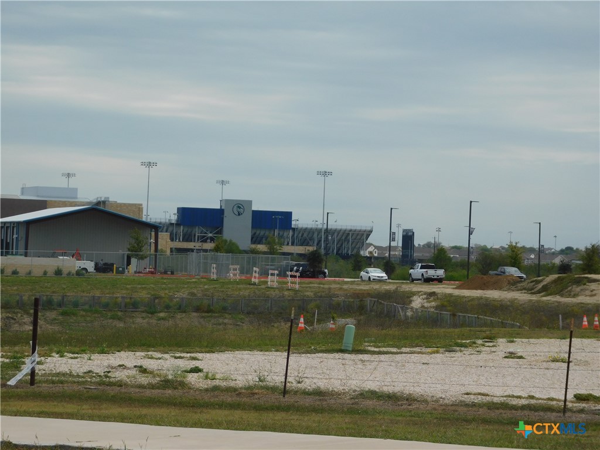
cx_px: 300
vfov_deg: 11.1
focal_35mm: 134
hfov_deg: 14.7
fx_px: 2323
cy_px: 225
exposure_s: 1/800
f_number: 5
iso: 125
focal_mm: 23.7
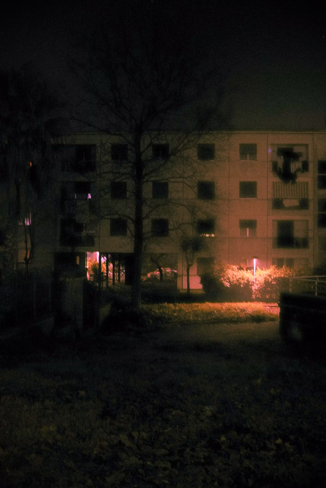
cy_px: 244
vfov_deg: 53.1
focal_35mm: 36
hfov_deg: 36.9
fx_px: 488
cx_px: 163
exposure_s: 1/2
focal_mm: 24
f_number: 5.6
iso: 400
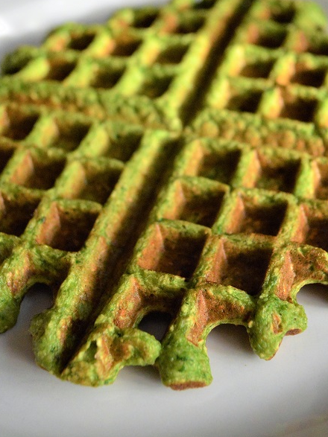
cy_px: 150
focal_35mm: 62
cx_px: 177
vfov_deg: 31.0
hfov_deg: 23.6
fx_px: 784
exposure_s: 1/500
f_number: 4.5
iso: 3200
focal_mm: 28
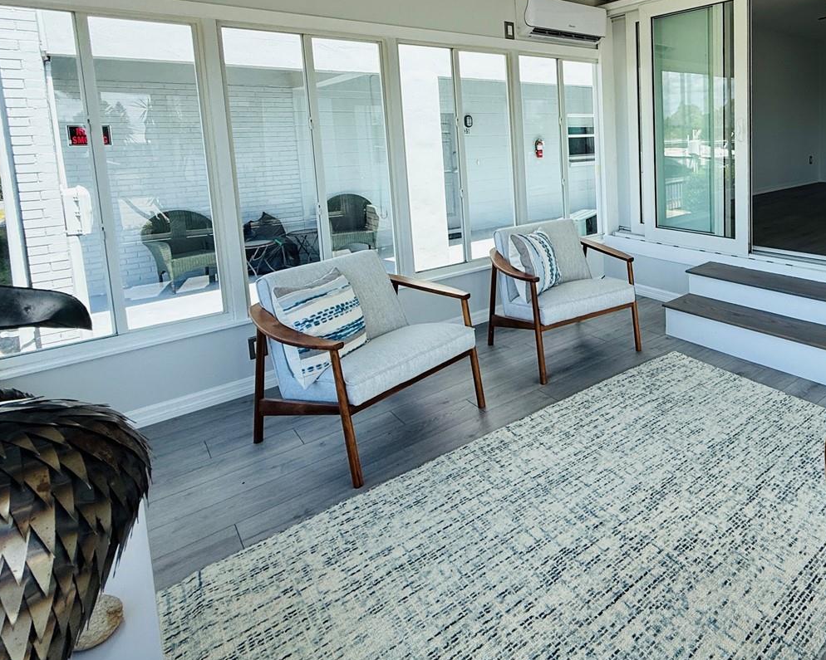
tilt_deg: -3.9
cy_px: 185
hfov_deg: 68.4
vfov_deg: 60.5
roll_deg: +1.8
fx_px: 538
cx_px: 651
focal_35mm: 22
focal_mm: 2.22
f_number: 2.2
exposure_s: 1/734
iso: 64
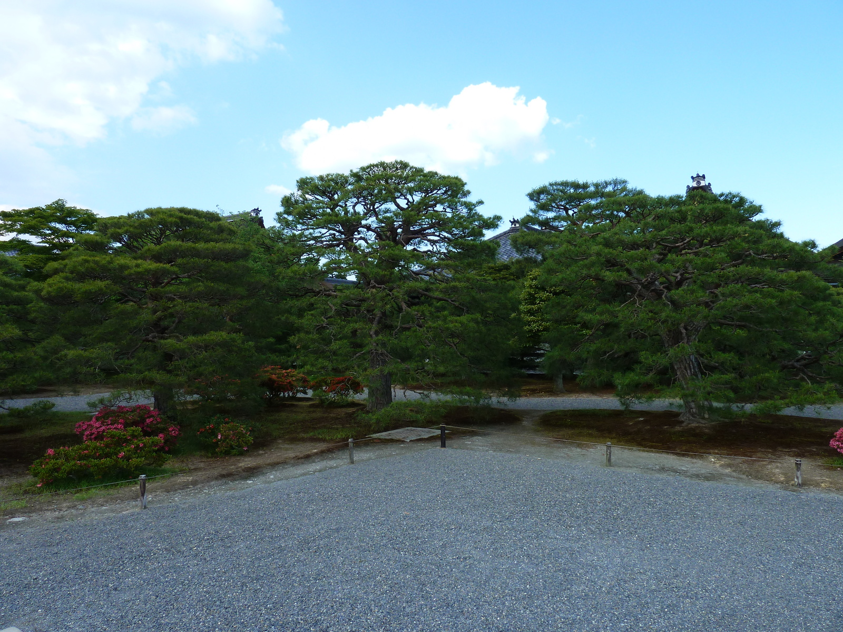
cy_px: 316
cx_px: 422
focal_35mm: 25
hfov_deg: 69.4
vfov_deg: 54.9
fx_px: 609
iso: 80
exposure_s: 1/250
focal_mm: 4.1
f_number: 4
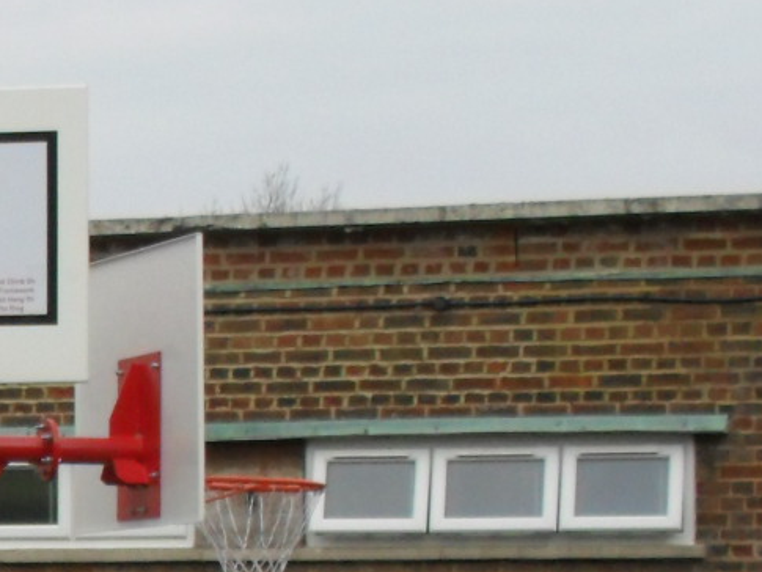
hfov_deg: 9.9
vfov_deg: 7.8
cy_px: 743
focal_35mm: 187
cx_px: -691
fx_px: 4117
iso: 100
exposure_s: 1/500
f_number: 3.2
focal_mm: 6.3
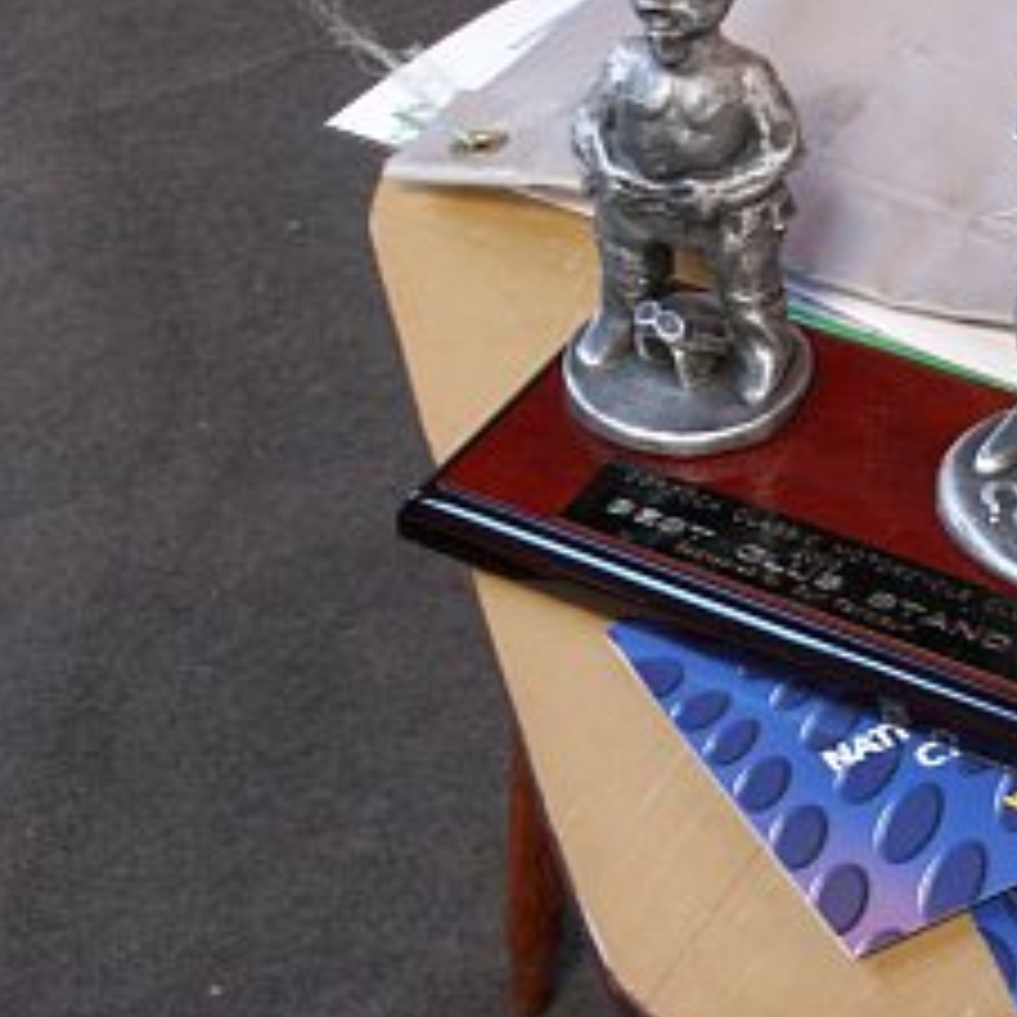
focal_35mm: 113
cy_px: 531
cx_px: 974
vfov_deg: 15.4
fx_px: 3756
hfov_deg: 15.2
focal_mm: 15.44
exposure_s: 1/10
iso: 200
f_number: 3.5
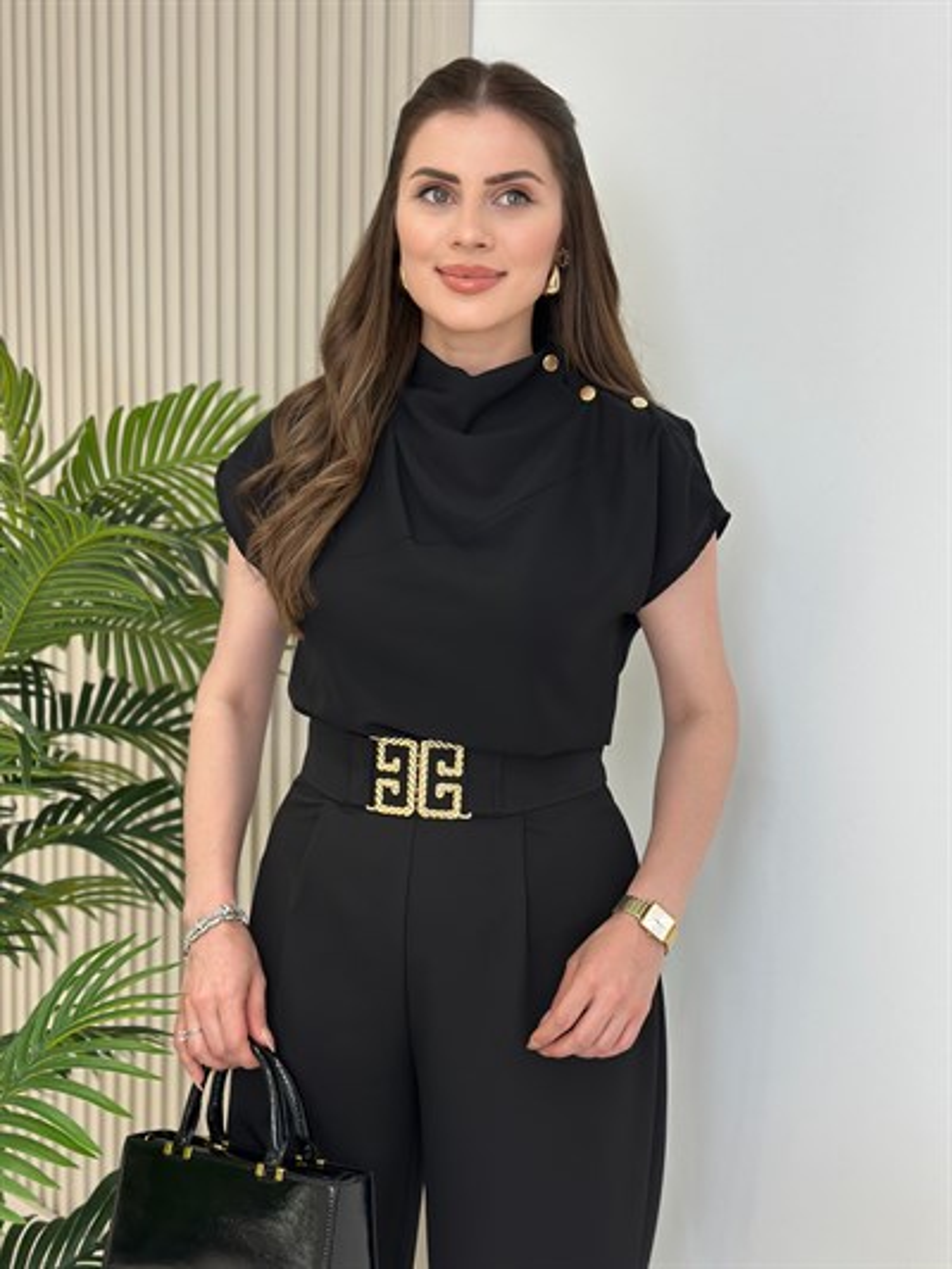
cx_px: 476
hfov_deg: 30.3
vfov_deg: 39.6
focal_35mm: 48
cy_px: 634
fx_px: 1759
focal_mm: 6.86
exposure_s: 1/172
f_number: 1.78
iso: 100
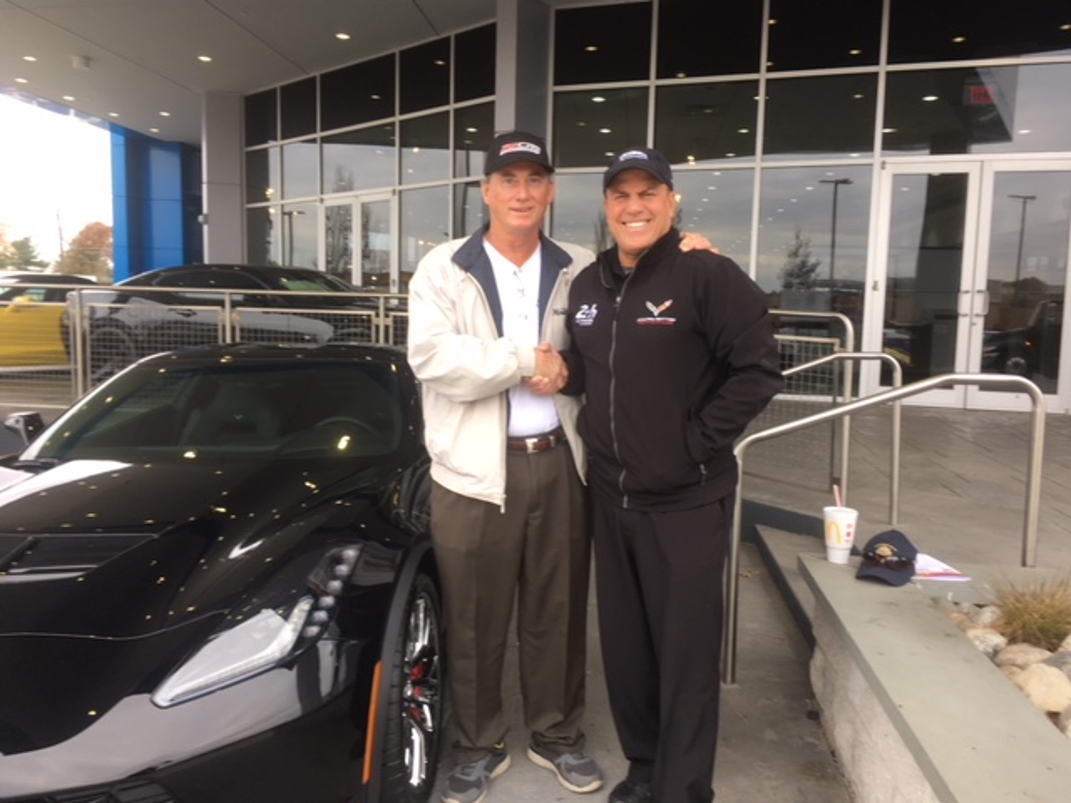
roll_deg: -1.0
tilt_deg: -4.3
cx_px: 536
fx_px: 897
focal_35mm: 29
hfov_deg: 61.7
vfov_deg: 48.2
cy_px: 402
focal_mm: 4.15
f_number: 2.2
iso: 25
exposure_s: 1/60
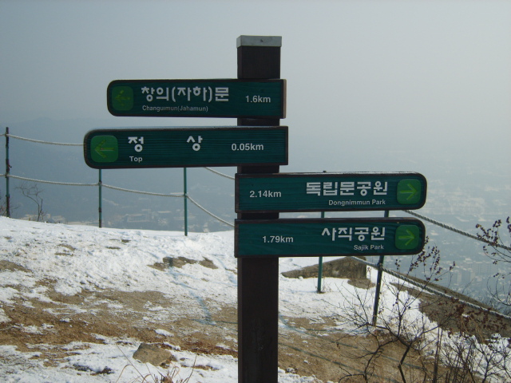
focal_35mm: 44
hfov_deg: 42.9
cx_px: 256
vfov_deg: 32.9
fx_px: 650
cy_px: 192
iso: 50
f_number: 7.9
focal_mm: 9.2
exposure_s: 1/350
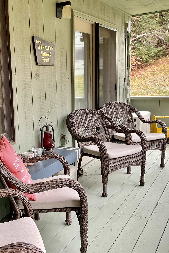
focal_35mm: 41
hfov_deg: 31.1
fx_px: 289
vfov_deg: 47.4
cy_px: 128
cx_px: 15
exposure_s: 1/60
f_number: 1.8
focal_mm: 3
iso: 40
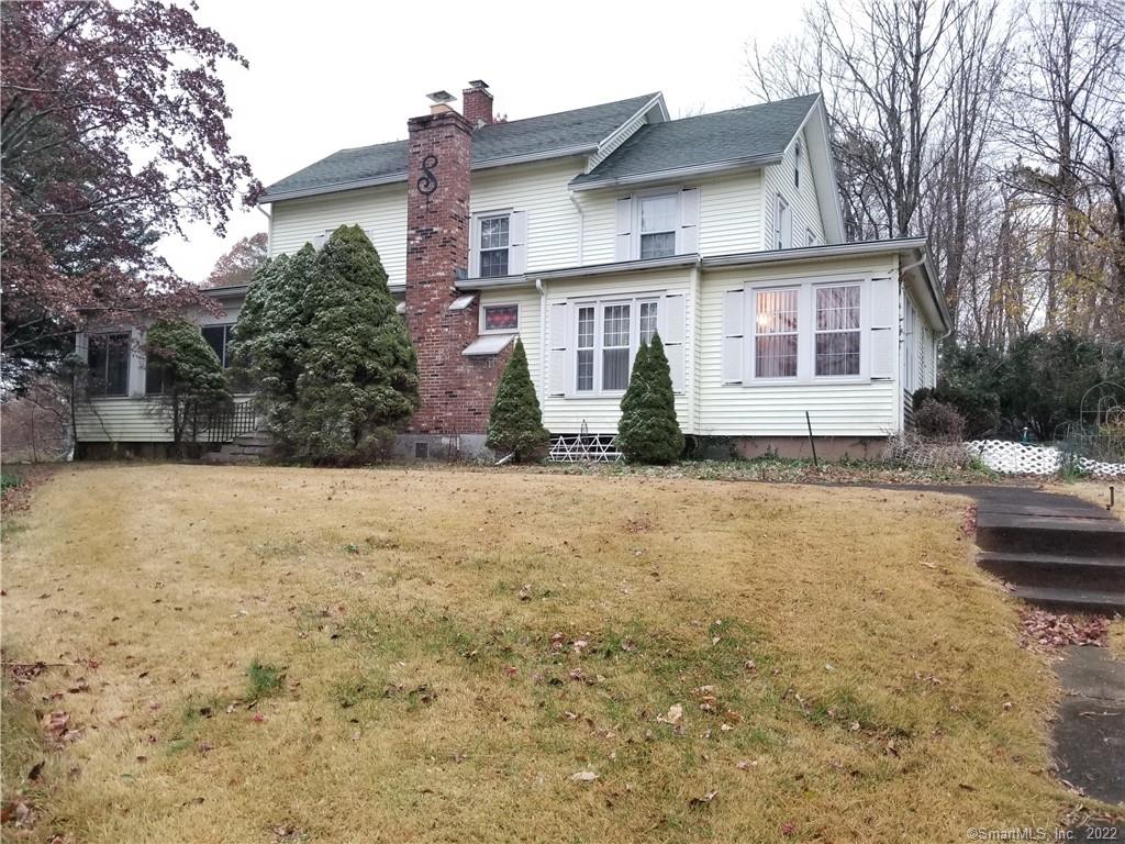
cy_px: 422
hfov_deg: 67.3
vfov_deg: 53.1
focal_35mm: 26
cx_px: 562
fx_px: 845
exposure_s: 1/40
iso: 160
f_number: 1.7
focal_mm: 4.25
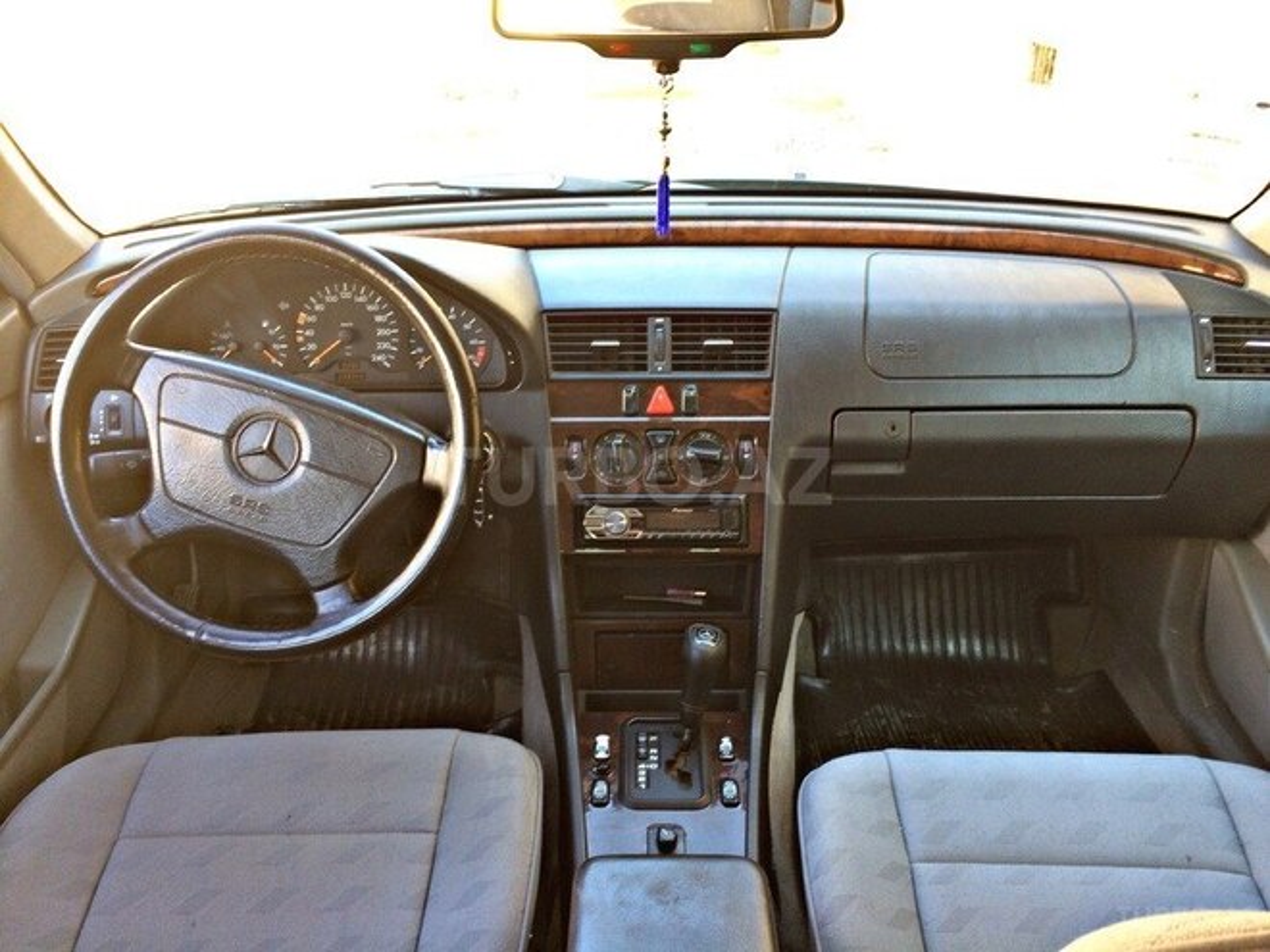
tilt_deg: -26.4
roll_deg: -1.0
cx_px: 635
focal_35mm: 29
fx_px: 1064
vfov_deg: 48.2
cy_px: 476
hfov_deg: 61.7
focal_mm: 4.15
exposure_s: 1/33
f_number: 2.2
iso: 32
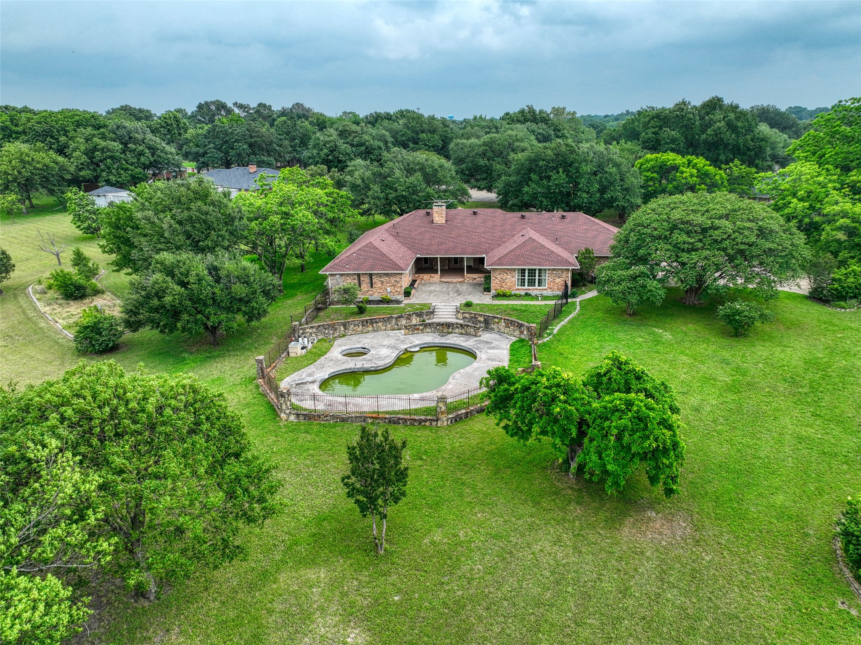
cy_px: 322
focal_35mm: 24
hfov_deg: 71.6
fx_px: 597
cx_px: 430
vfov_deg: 56.8
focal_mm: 12.3
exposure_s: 1/1250
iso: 150
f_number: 2.8
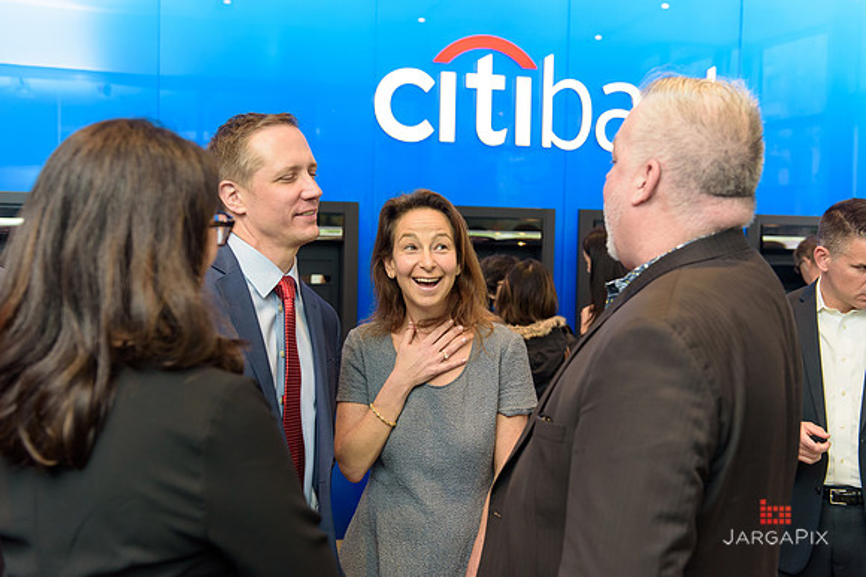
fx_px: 1059
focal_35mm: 44
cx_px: 433
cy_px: 288
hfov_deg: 44.5
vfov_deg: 30.5
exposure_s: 1/250
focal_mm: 44
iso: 1000
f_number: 3.2
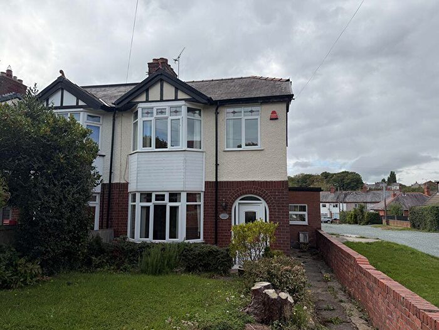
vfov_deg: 56.8
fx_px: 304
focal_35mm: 24
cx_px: 220
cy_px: 165
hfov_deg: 71.6
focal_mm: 6.76
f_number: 1.78
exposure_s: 1/6711
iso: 80
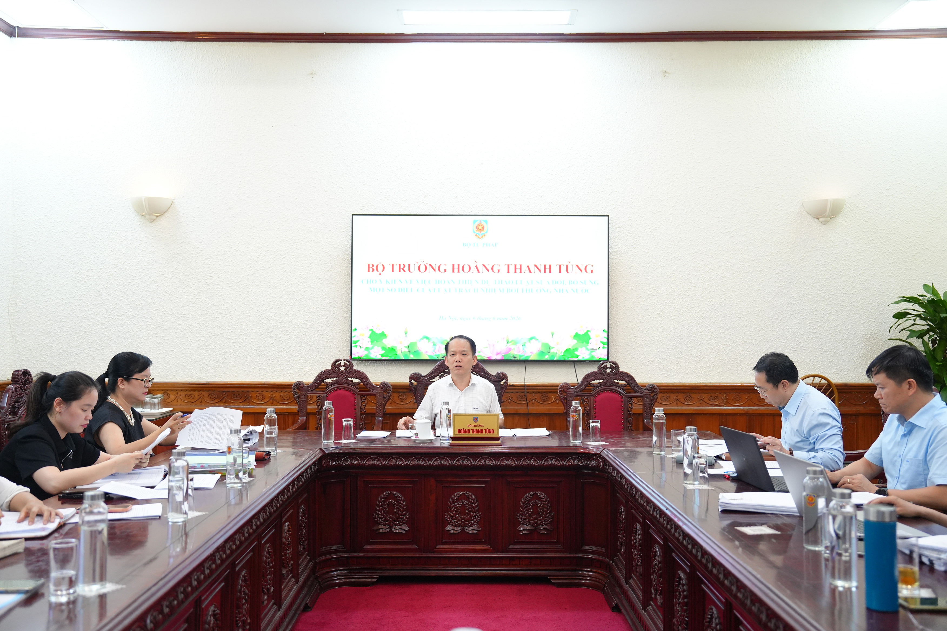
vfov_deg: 37.9
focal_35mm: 35
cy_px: 316
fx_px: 921
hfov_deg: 54.4
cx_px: 474
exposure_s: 1/250
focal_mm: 35
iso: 2000
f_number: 2.8
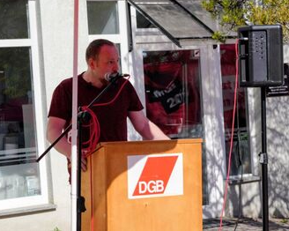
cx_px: 129
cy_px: 114
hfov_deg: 22.2
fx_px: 735
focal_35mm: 86
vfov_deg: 17.8
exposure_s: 1/1000
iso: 100
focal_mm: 50
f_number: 4.5
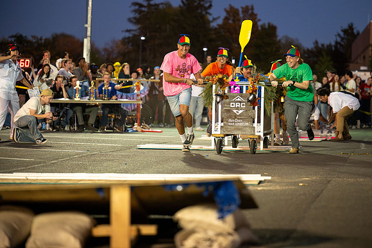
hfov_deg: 15.2
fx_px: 1395
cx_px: 218
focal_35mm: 135
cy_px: 103
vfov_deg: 10.2
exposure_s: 1/640
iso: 4000
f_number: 2.8
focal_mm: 115
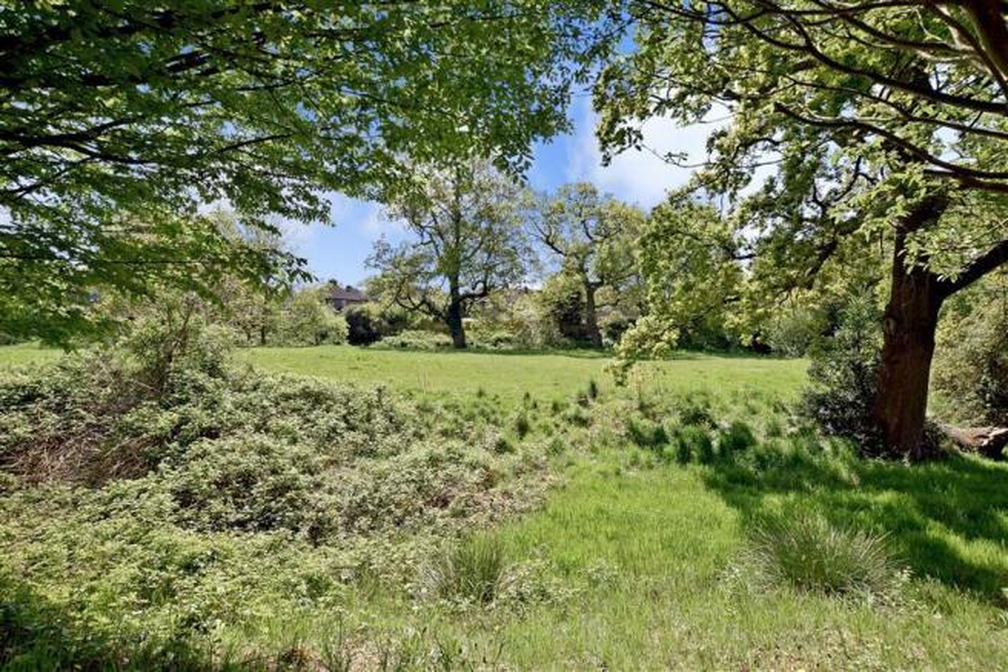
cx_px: 504
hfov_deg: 95.0
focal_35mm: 16
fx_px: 462
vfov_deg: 72.0
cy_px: 336
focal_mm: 11
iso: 400
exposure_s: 1/320
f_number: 14
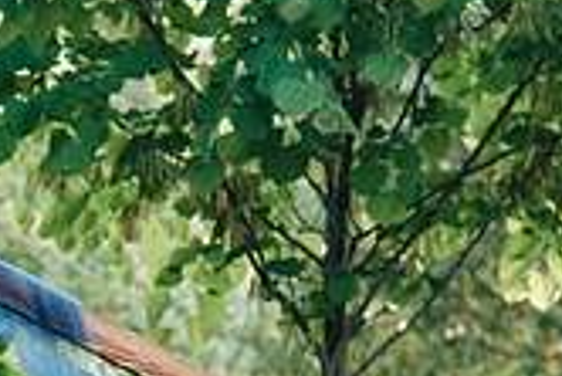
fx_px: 4797
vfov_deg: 4.5
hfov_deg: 6.7
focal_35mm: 307
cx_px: -10
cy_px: 467
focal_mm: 78
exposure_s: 1/250
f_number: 4
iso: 400
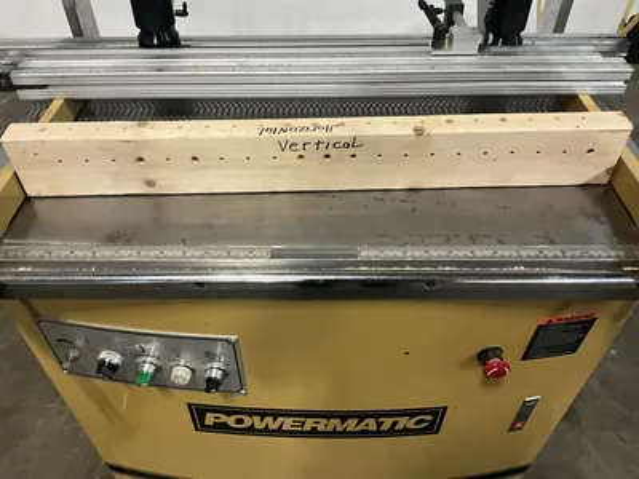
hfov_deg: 61.7
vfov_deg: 48.2
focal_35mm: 29
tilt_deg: -45.1
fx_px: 535
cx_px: 320
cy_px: 240
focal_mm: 3
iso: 320
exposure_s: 1/42
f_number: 1.8
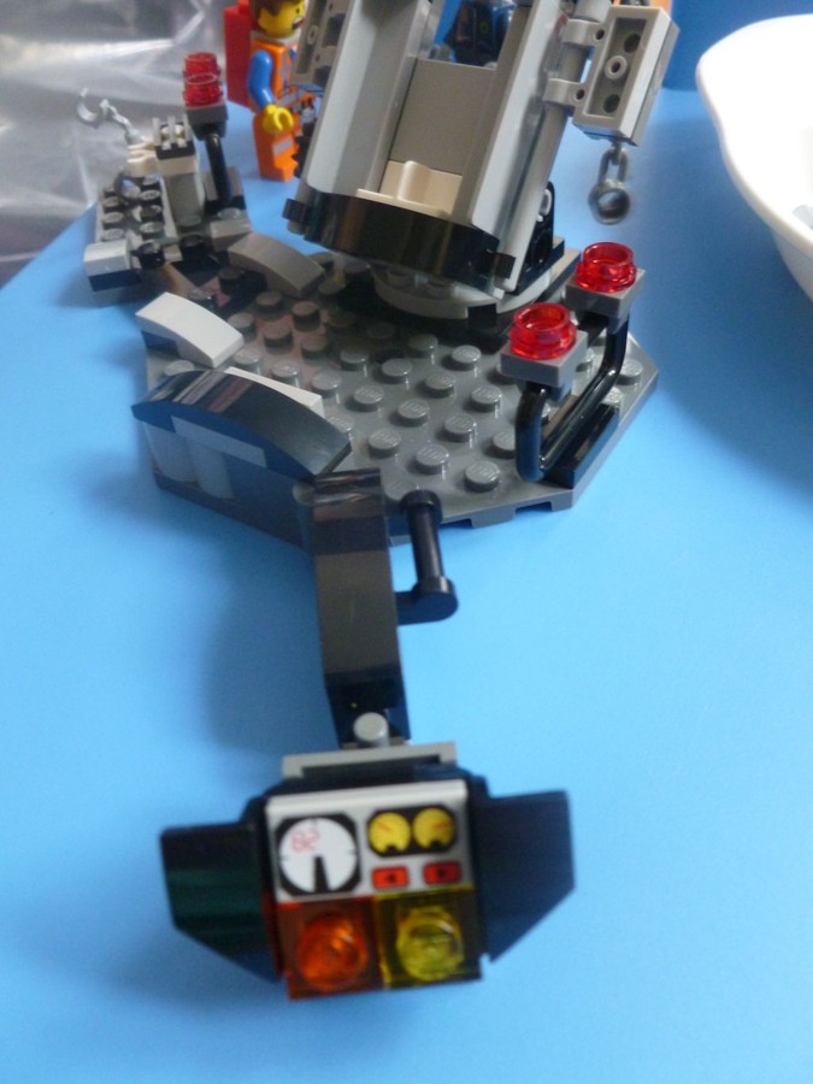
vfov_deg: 63.4
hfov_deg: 49.7
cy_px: 542
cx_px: 406
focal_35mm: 28
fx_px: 877
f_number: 3.3
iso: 400
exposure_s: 1/10
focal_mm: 5
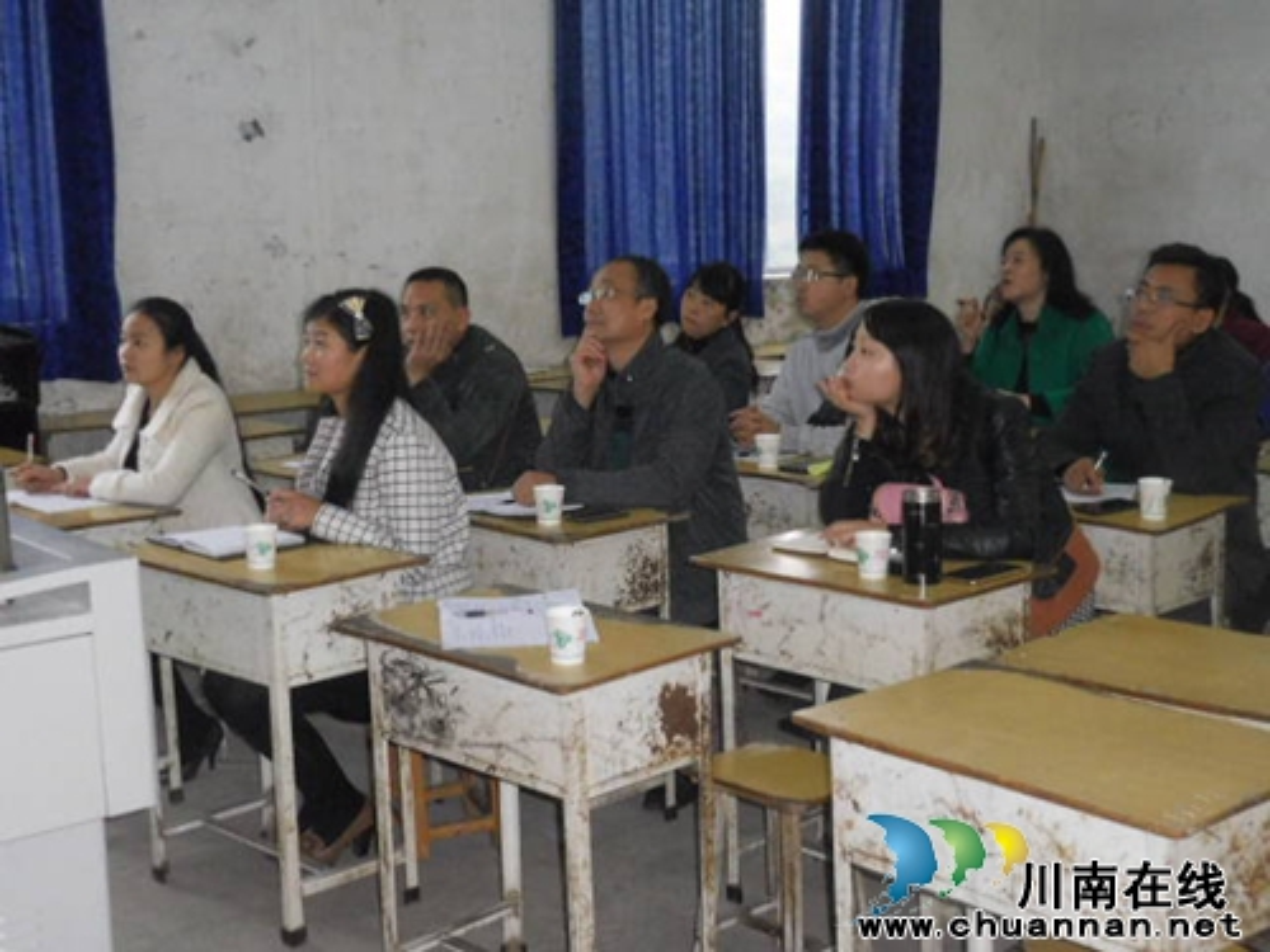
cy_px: 476
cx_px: 635
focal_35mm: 45
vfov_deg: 32.2
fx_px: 1651
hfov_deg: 42.1
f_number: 4.2
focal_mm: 8.1
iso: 1100
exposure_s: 1/60
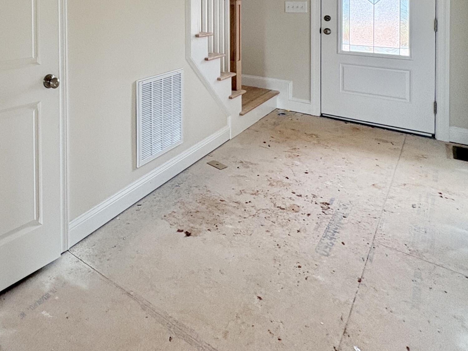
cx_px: 89
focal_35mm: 28
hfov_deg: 58.2
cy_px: 1
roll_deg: +0.7
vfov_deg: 42.9
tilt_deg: -0.4
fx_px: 379
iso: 200
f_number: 2.2
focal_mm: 2.22
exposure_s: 1/99
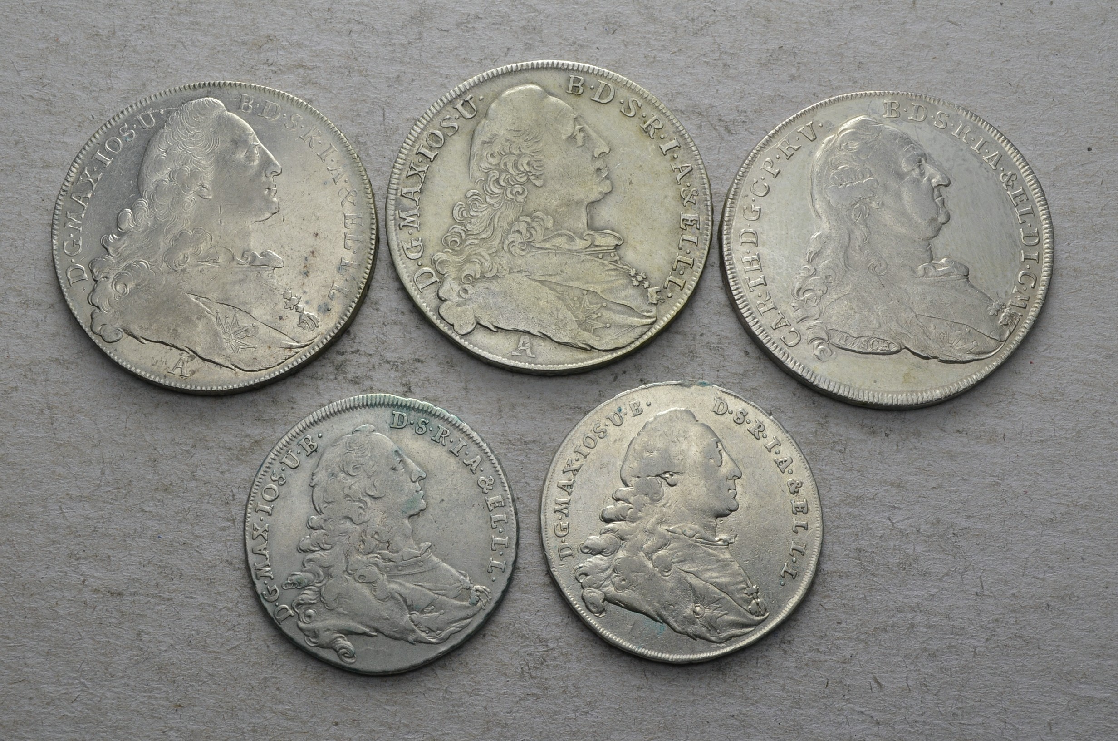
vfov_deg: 26.4
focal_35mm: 51
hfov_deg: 39.0
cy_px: 370
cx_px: 559
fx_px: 1581
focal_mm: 34
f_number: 14
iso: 400
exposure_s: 1/250
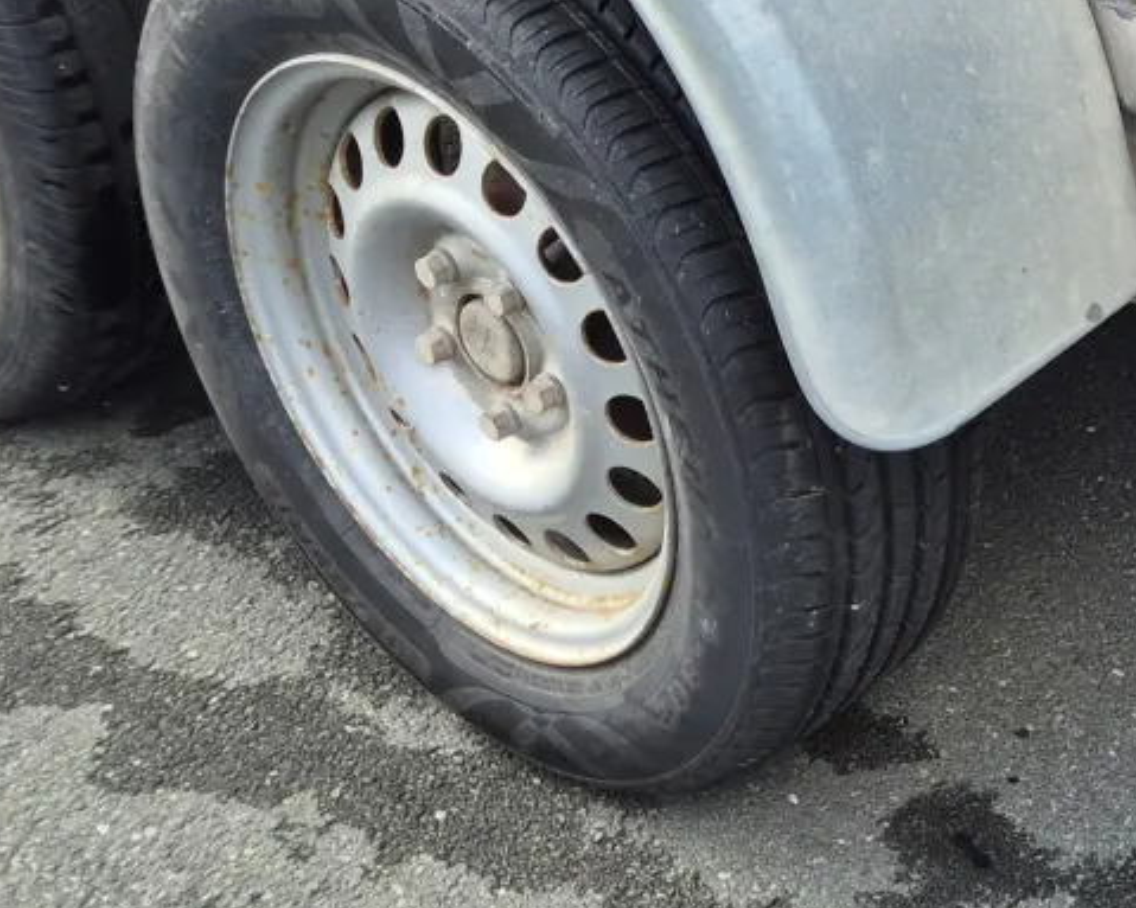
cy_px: 126
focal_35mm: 90
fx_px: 3025
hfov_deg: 19.9
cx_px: 1383
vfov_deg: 16.9
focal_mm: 5.4
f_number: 1.8
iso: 25
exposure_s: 1/263
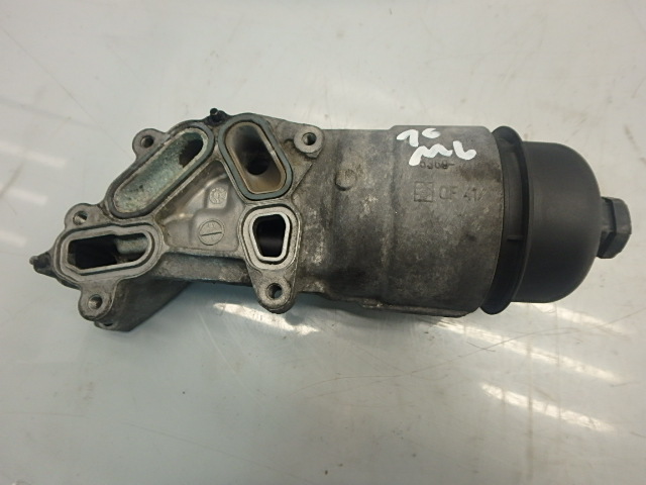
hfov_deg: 79.0
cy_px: 242
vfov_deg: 63.4
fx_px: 392
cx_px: 323
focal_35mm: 21
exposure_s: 1/60
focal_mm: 3.7
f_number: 3.5
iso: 200
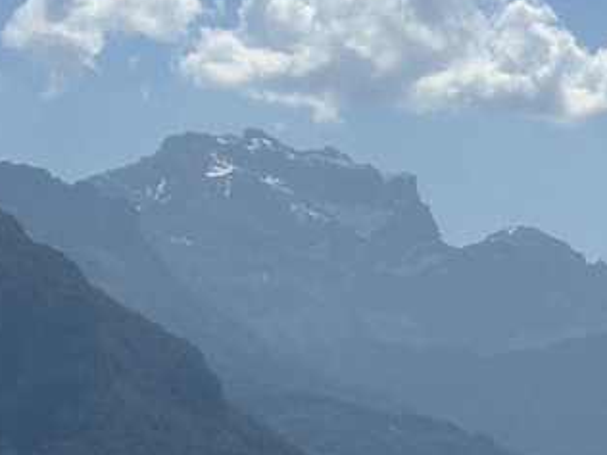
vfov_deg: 6.5
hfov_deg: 8.6
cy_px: 189
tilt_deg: +6.3
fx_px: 3998
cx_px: 705
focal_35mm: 228
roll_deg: -0.5
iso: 64
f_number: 1.78
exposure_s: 1/12048
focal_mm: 6.86
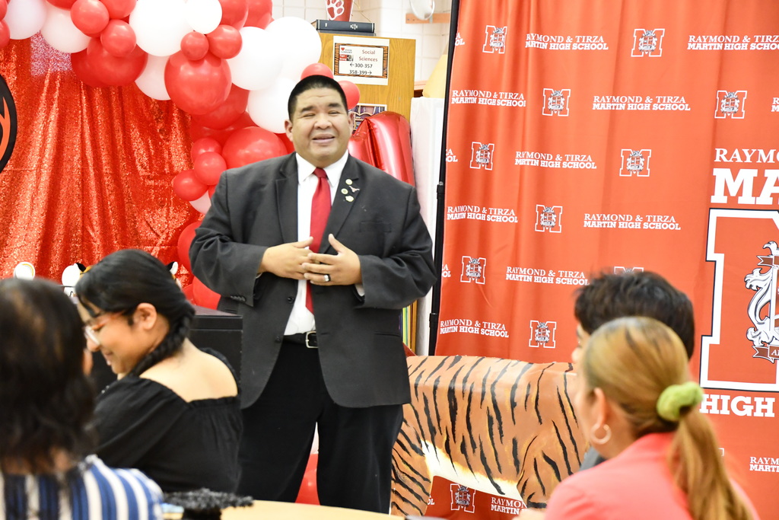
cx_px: 390
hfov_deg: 19.5
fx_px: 2272
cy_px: 260
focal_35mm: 105
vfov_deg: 13.0
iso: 5000
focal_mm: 70
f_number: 6.3
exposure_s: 1/160
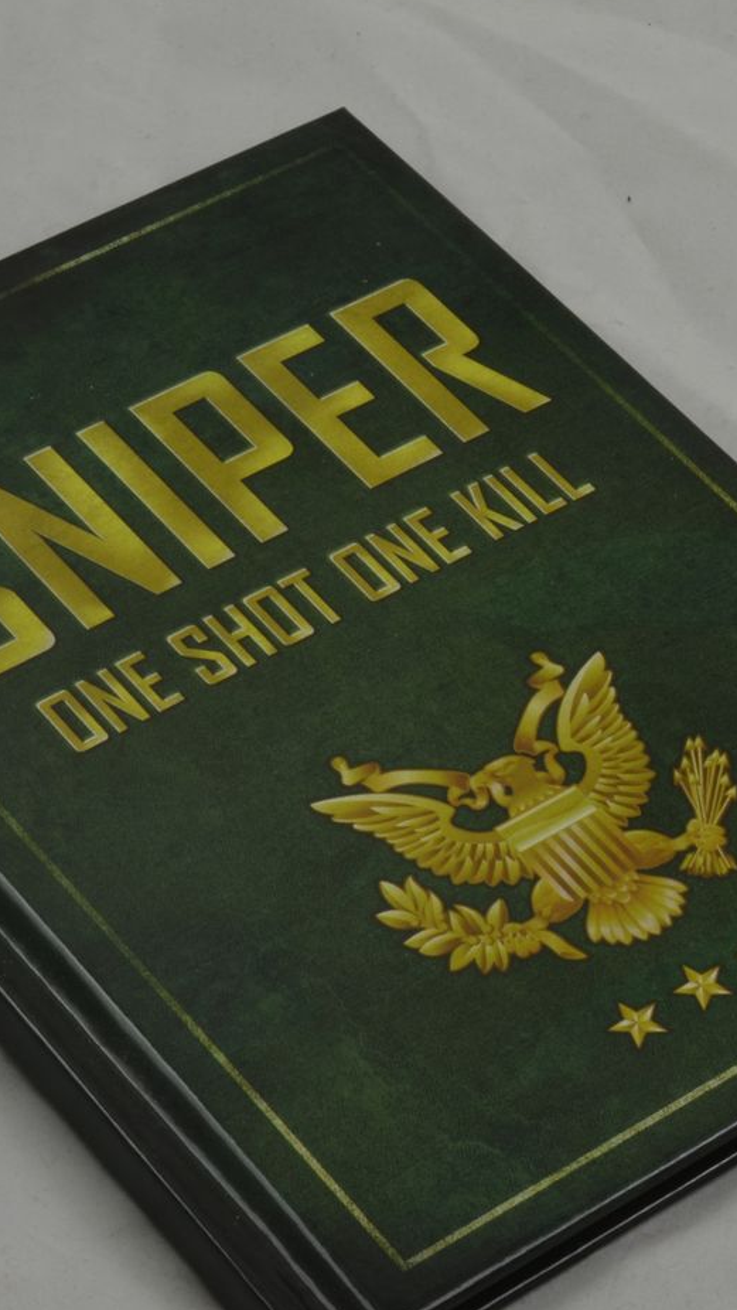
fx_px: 4238
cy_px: 779
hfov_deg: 9.9
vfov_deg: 17.6
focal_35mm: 122
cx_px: 362
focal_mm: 40
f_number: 20
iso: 100
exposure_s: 1/2.5
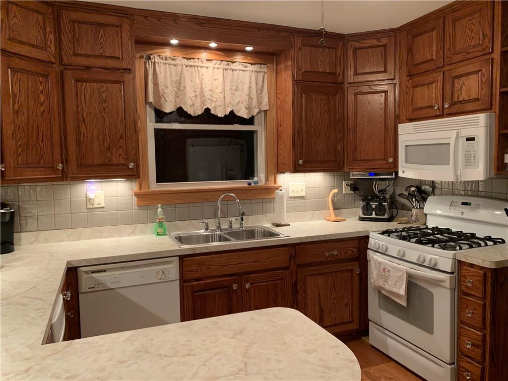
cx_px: 254
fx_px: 382
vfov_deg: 53.1
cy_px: 190
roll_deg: +1.1
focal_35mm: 26
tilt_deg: -4.2
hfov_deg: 67.3
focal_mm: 4.25
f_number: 1.8
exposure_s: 1/40
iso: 250
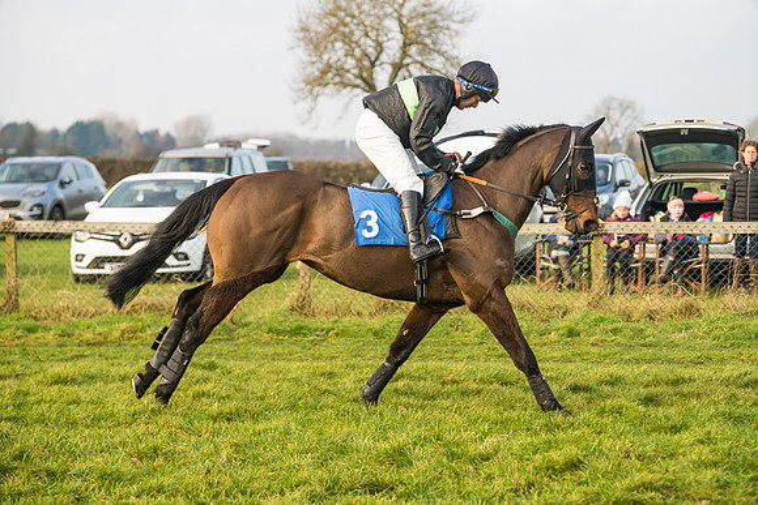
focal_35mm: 122
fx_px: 2569
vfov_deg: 11.2
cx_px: 379
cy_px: 252
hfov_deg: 16.8
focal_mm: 122
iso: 400
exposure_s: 1/1250
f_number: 4
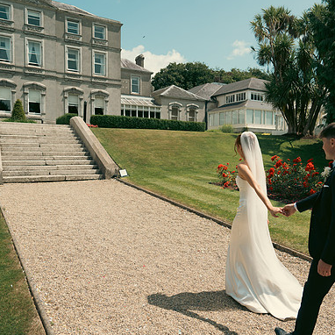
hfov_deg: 51.9
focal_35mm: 31
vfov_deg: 52.5
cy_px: 167
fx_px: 339
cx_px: 213
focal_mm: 24
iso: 125
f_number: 3.5
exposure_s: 1/1250
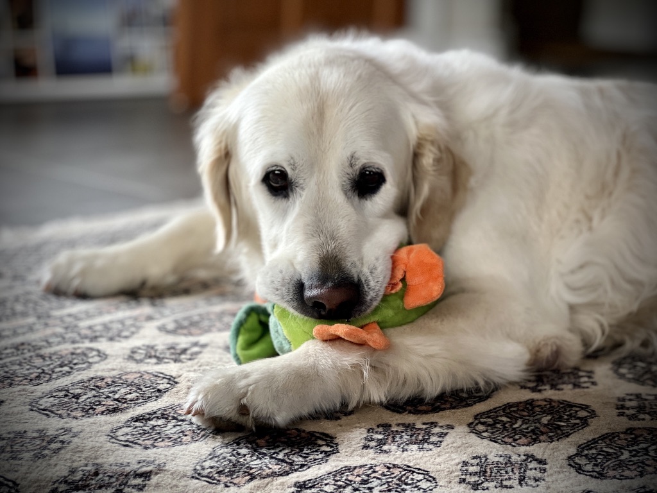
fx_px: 1461
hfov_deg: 25.3
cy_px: 246
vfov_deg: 19.1
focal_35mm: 77
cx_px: 328
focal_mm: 9
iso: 200
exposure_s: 1/121
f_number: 2.8
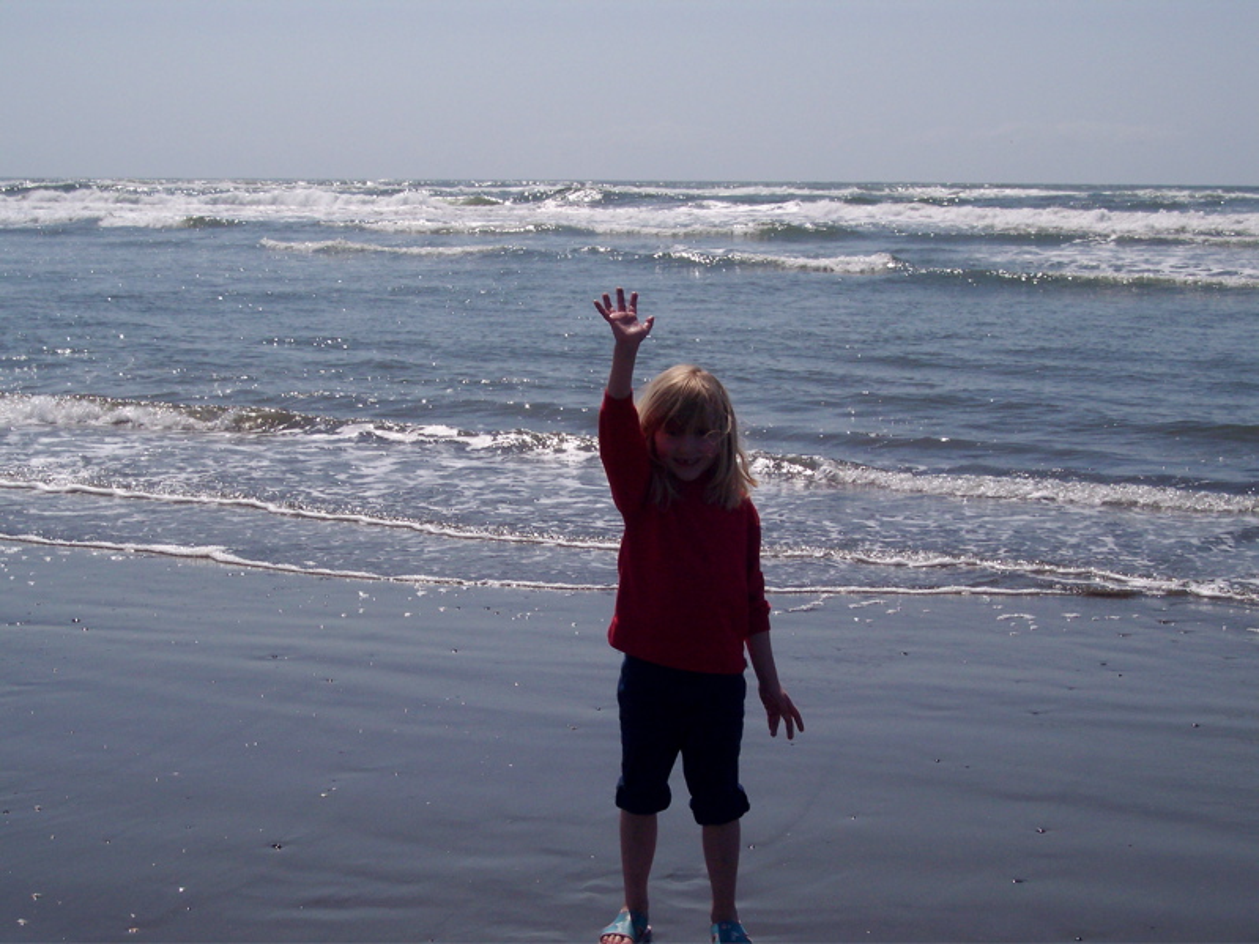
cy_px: 472
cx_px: 630
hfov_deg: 30.7
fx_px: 2291
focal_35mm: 63
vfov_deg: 23.3
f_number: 5.6
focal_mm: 13.3
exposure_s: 1/1000
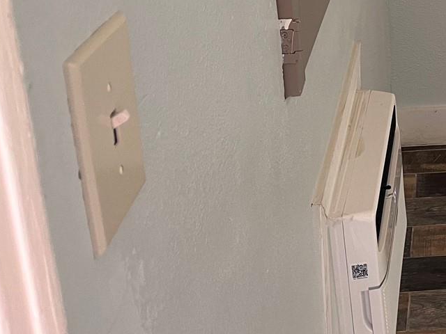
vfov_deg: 21.2
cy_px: -56
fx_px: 837
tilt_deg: -16.3
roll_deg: -0.4
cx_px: 536
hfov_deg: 26.5
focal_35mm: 65
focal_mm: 5.1
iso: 100
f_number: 1.6
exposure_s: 1/60
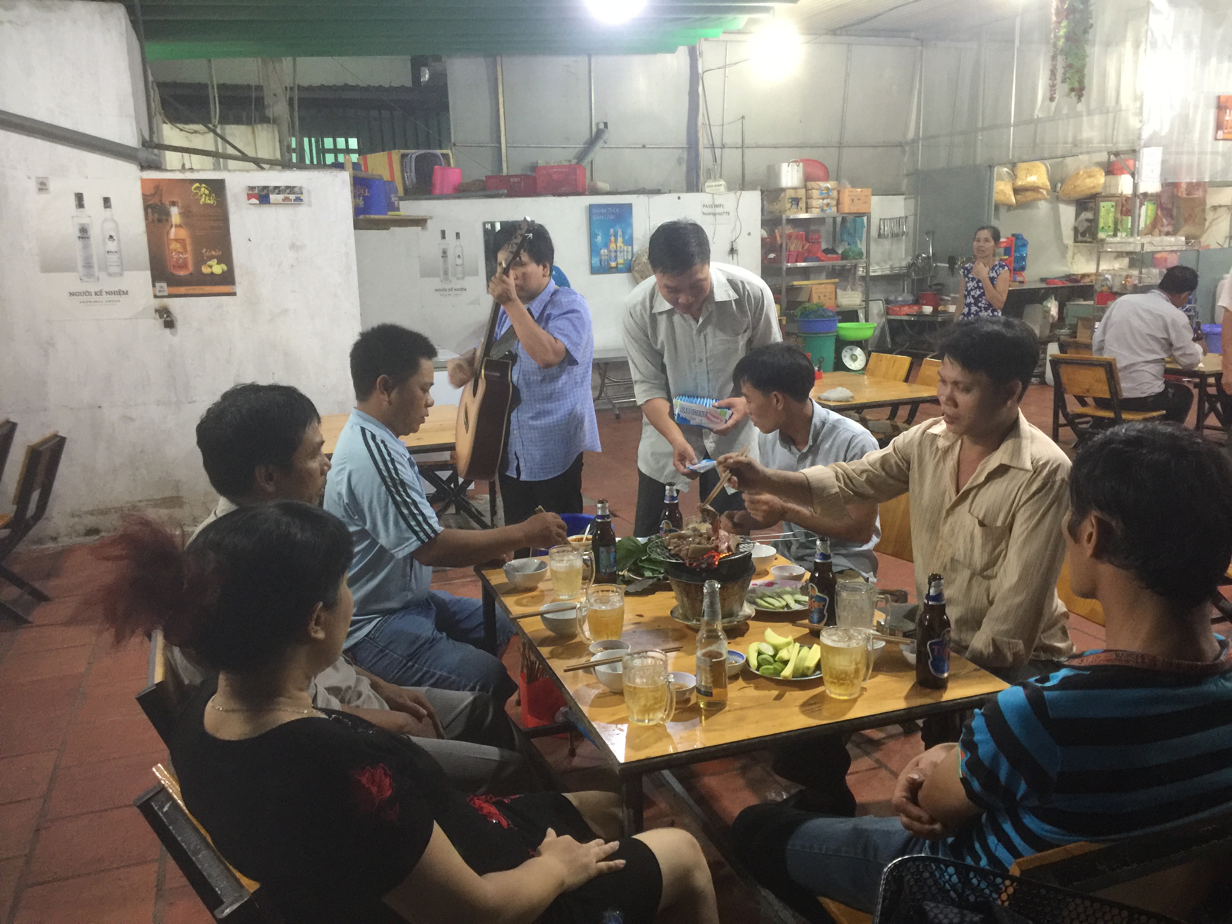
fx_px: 1032
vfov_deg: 48.2
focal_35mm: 29
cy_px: 462
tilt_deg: -11.7
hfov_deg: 61.7
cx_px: 616
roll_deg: +0.2
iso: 125
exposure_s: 1/10
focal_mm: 4.15
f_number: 2.2
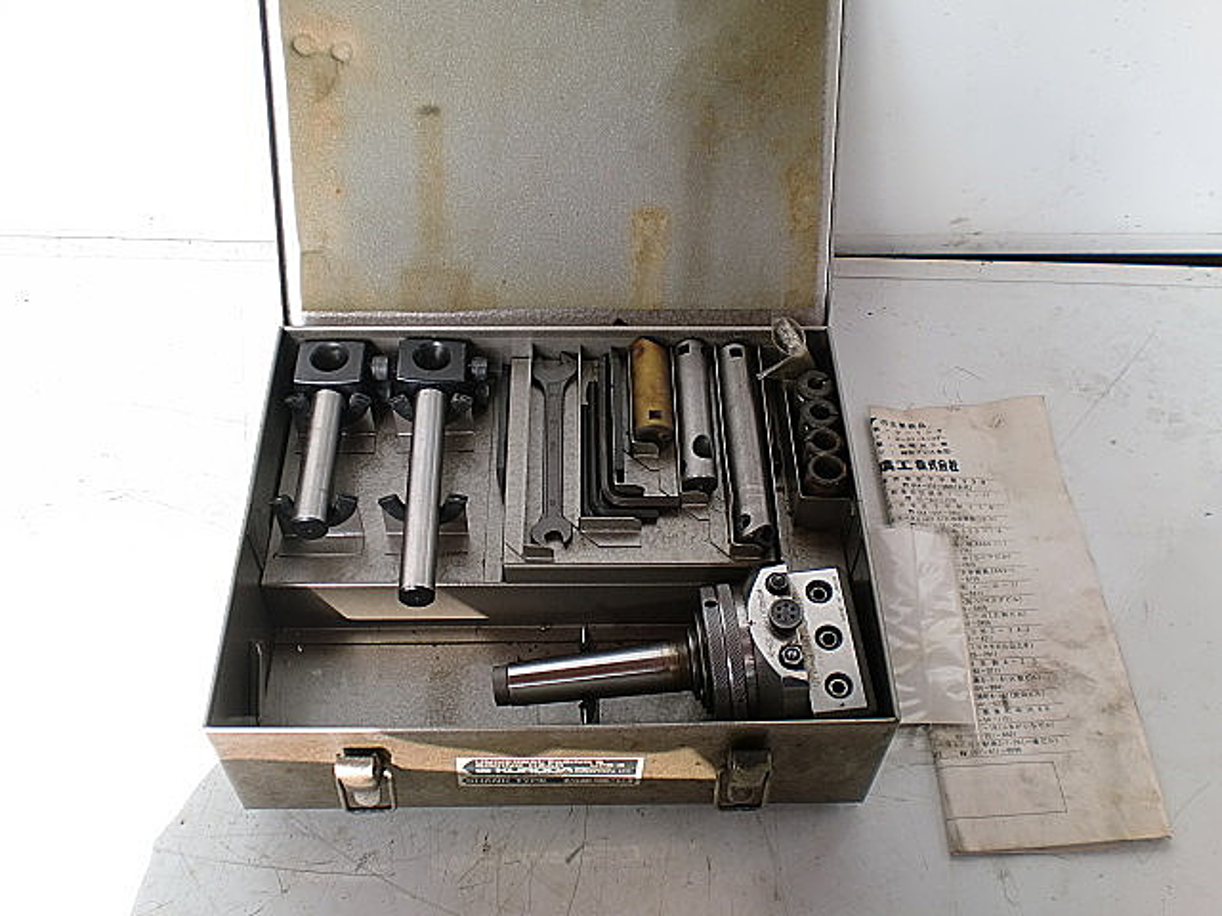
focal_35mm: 35
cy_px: 458
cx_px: 611
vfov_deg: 40.7
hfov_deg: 52.6
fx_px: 1236
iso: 64
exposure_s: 1/80
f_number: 3.1
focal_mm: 6.3
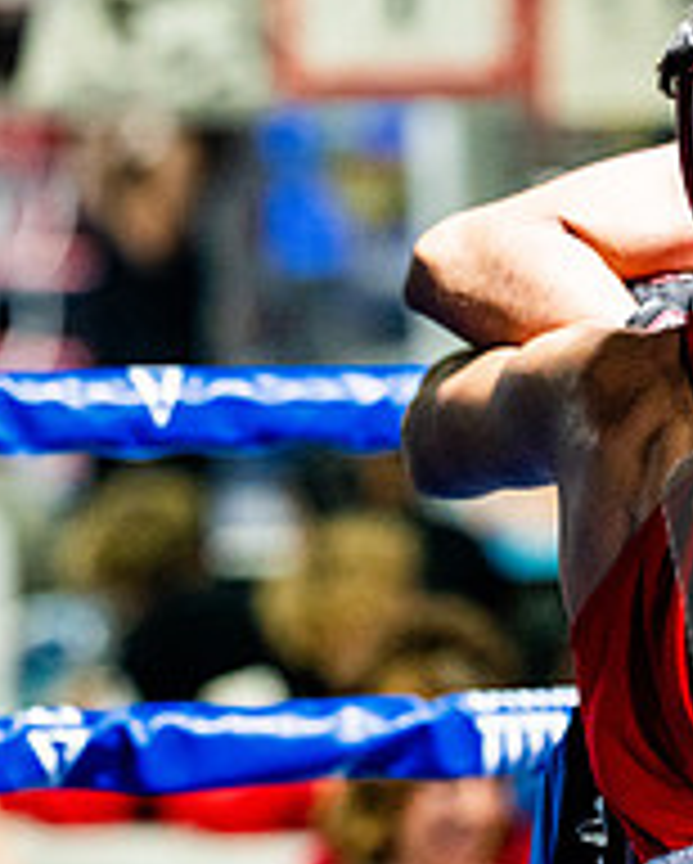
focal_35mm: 295
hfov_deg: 5.2
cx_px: 675
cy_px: 529
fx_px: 7551
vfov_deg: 6.5
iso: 4000
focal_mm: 104
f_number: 2
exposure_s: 1/1000
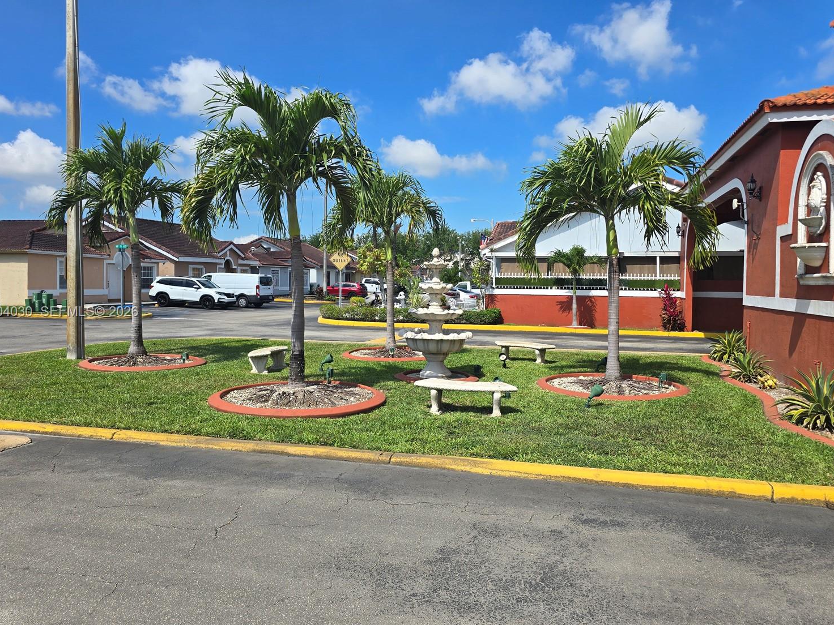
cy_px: 312
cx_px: 415
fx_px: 602
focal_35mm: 25
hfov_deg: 69.4
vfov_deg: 54.9
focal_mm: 6.3
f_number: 1.7
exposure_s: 1/986
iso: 12
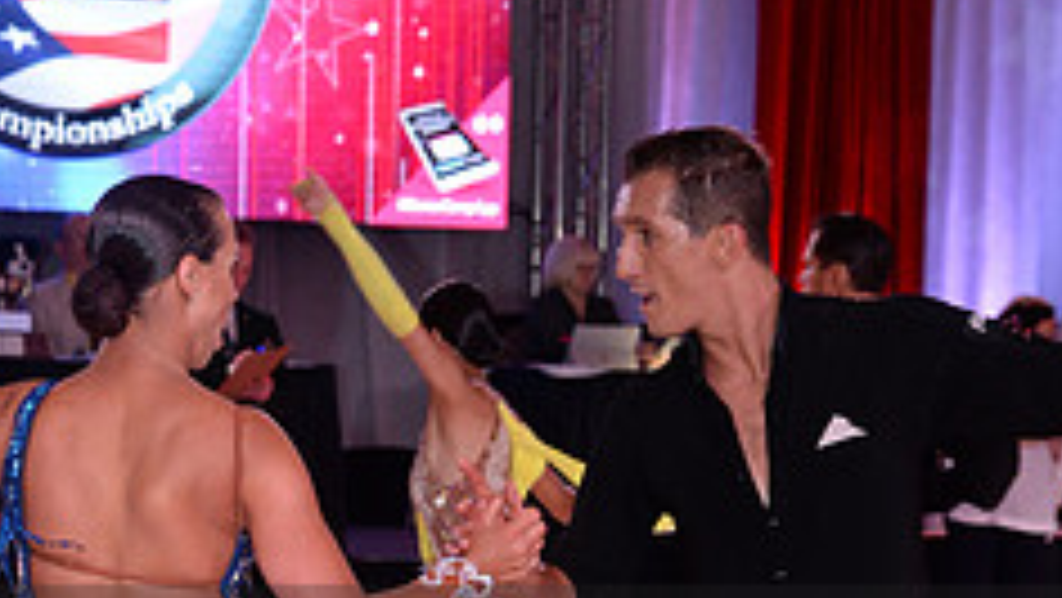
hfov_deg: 11.2
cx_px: 542
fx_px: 5437
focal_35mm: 193
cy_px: 737
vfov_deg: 6.3
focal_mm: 75
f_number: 6.3
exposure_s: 1/250
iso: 2000
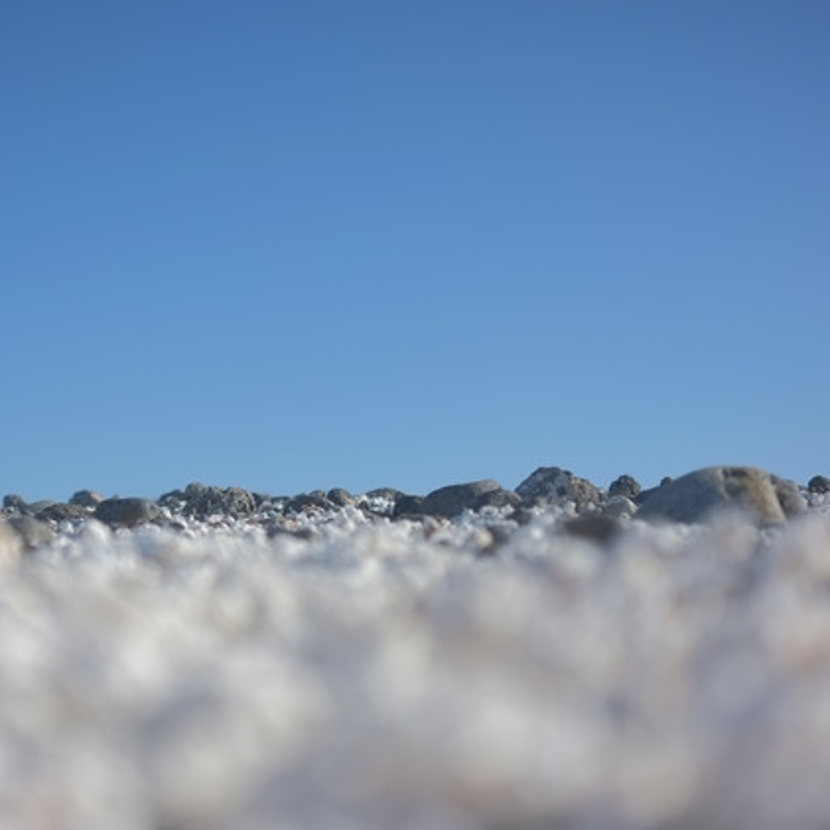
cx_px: 280
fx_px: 1438
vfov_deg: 32.2
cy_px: 419
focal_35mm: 53
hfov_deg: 32.0
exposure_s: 1/4000
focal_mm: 27
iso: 200
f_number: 2.8
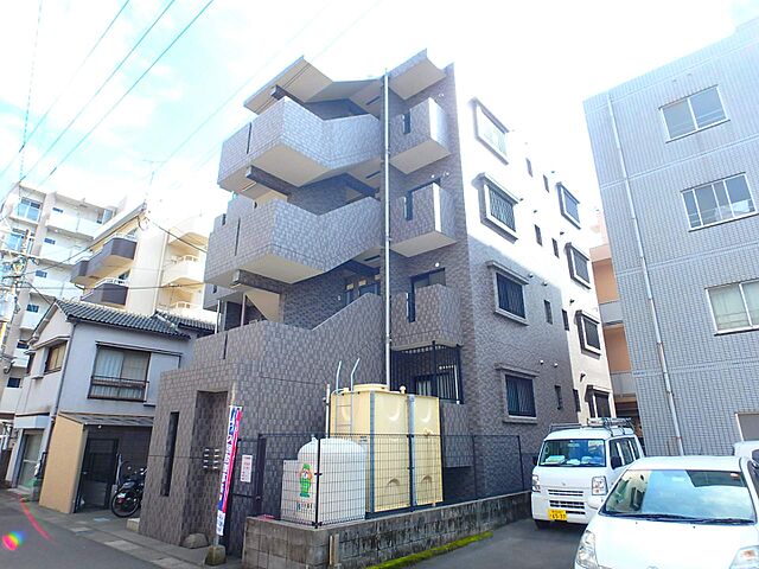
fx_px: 460
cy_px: 284
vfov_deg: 63.4
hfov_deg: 79.0
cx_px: 380
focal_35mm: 21
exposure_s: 1/250
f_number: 3.5
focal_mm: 3.7
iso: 125
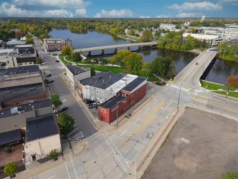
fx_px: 165
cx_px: 119
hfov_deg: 71.6
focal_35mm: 24
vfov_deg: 56.8
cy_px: 90
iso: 100
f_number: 2.8
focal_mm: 4.5
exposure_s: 1/250
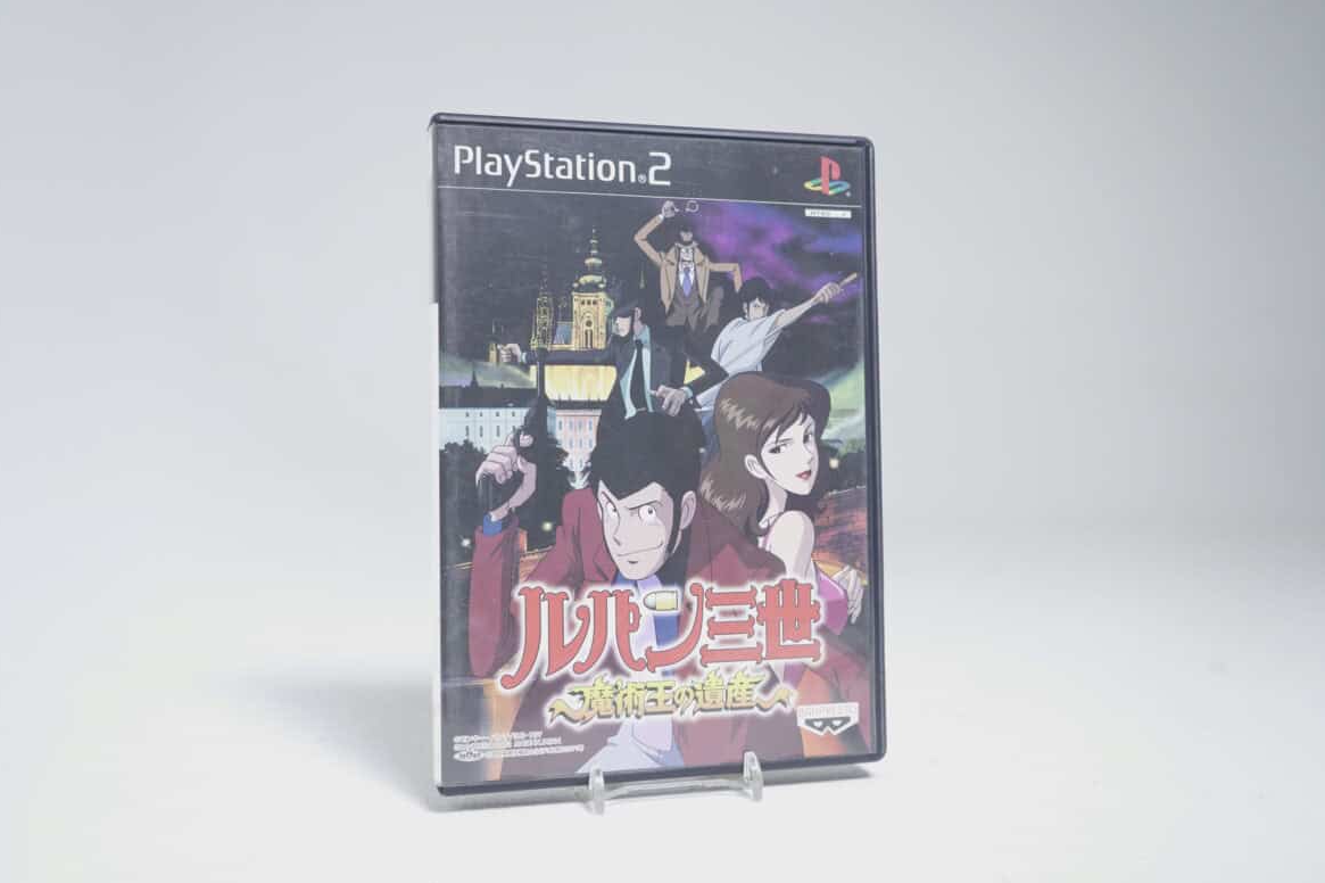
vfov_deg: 38.9
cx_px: 656
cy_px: 435
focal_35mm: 34
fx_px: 1251
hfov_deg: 55.8
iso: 640
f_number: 5.6
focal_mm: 33
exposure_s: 1/15
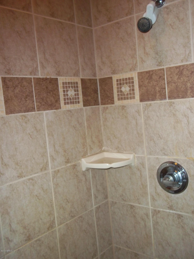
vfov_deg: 51.4
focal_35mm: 36
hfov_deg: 39.7
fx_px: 269
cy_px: 130
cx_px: 97
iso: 160
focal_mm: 6.5
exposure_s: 1/30
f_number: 3.1
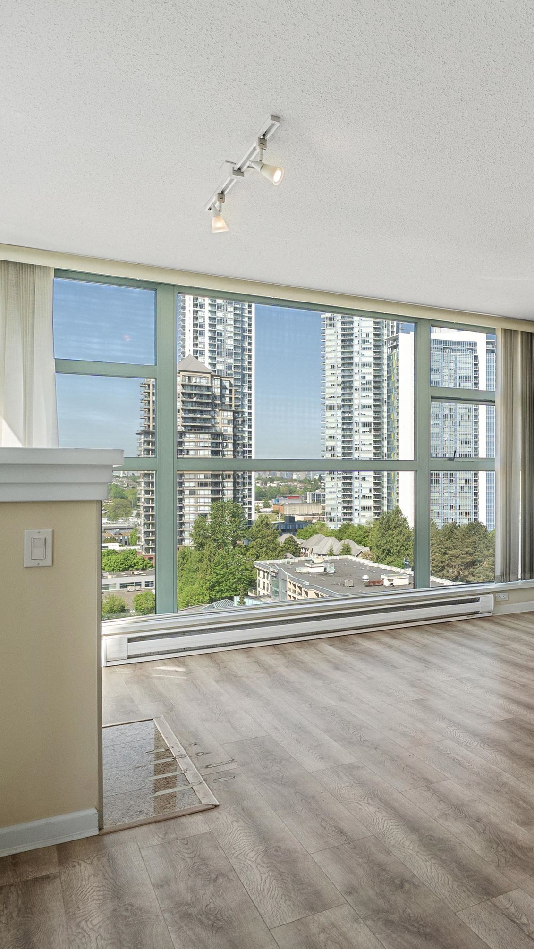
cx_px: 626
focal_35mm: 32
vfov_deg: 61.0
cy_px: 474
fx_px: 806
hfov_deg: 31.3
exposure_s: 1/30
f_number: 5
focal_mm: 13.5
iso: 500
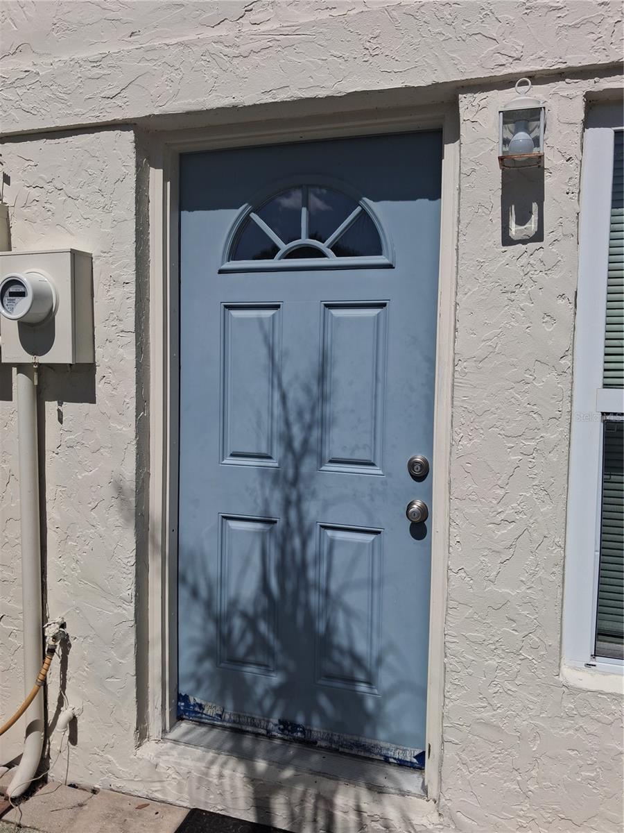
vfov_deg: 65.3
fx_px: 649
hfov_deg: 51.4
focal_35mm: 27
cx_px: 312
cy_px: 416
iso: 25
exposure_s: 1/1757
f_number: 1.8
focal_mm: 4
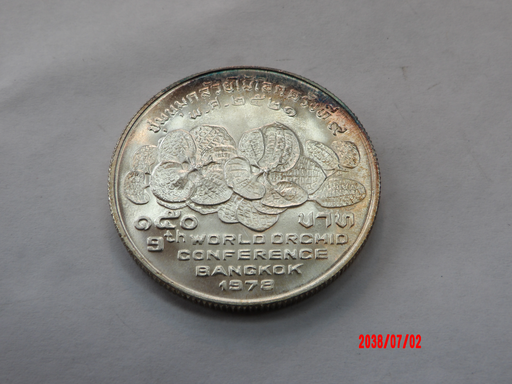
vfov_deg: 34.3
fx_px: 621
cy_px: 192
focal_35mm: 42
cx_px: 256
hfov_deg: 44.8
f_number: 4.9
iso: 100
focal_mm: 7.6
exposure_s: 1/43
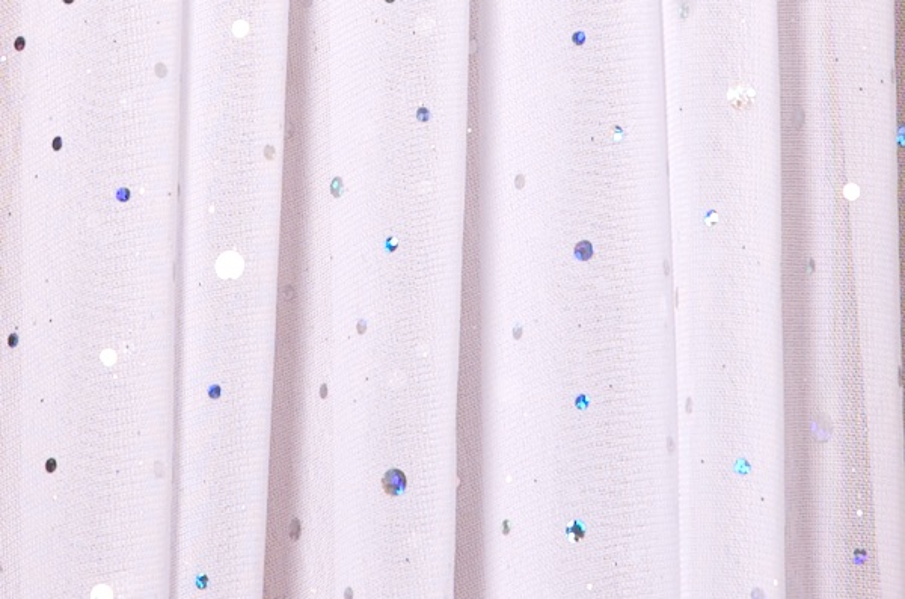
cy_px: 300
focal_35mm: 202
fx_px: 5079
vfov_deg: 6.7
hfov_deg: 10.2
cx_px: 452
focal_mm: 135
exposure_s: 1/800
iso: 200
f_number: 11
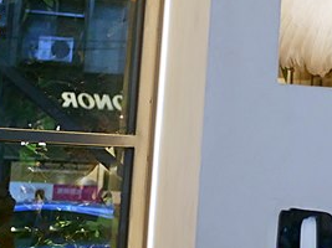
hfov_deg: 17.7
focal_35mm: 105
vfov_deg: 14.0
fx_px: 1007
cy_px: 37
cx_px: 408
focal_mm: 14
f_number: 2.5
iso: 320
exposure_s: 1/60
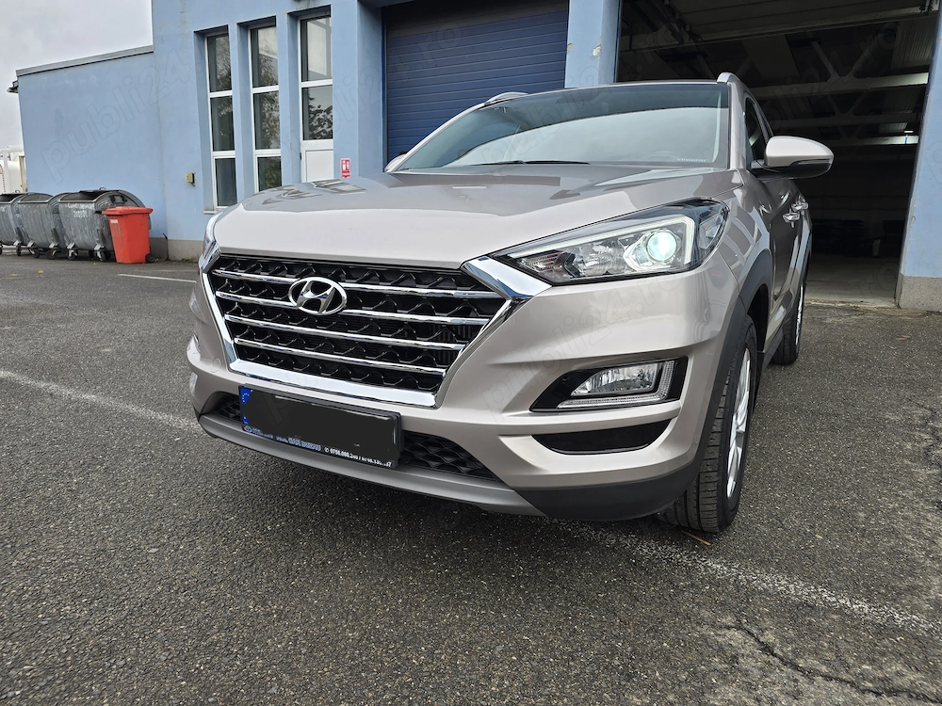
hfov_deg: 73.9
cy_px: 353
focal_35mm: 23
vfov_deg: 58.9
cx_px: 471
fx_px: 626
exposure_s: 1/156
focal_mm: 6.3
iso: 12
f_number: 1.7
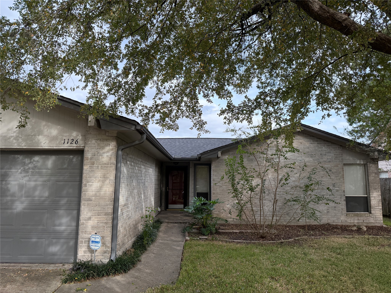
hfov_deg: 71.6
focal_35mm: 24
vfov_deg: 56.8
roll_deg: -0.5
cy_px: 146
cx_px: 196
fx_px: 271
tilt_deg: +7.7
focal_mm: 6.76
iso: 100
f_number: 1.78
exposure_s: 1/943
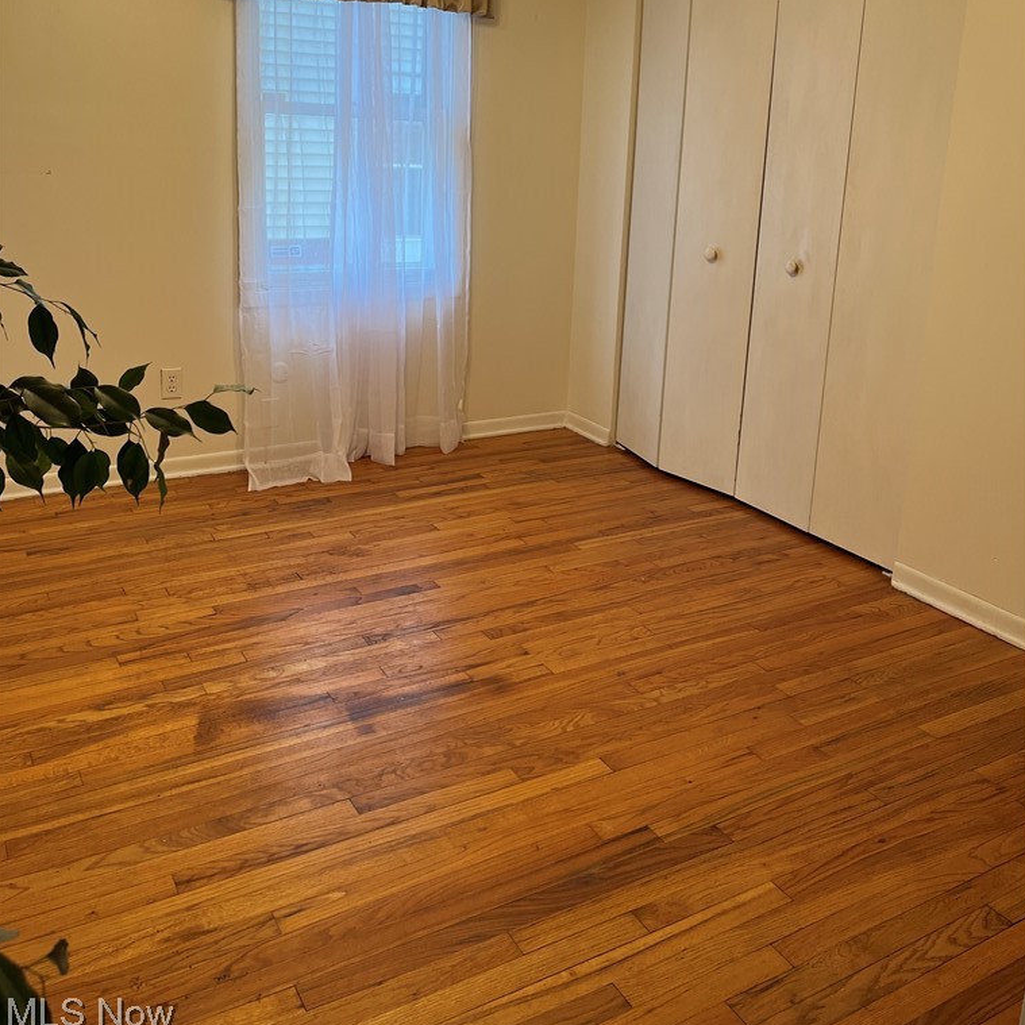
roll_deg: -1.3
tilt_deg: -11.8
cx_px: 515
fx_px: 1039
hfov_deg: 52.5
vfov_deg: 51.8
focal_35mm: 31
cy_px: 361
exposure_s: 1/60
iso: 80
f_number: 1.6
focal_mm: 5.1
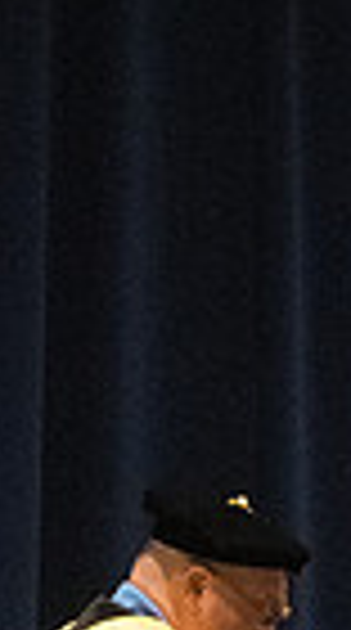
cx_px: 272
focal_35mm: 658
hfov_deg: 1.8
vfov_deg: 3.3
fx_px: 10967
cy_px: 963
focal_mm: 130
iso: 8000
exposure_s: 1/250
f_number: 4.5
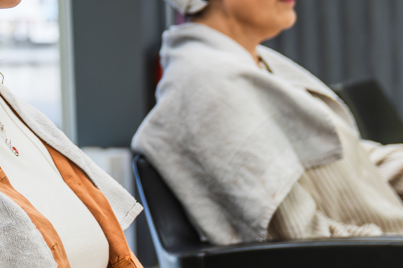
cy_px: -61
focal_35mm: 183
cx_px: -154
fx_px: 2048
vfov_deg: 7.4
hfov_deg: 10.9
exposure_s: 1/400
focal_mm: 45
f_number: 2.8
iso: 640
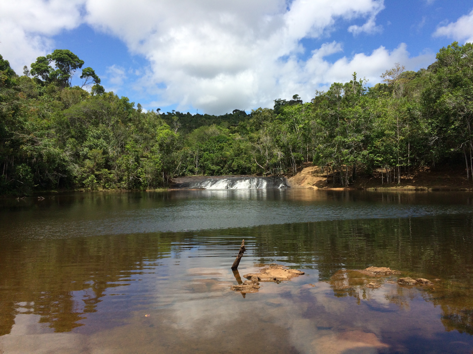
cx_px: 236
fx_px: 396
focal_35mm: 29
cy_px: 177
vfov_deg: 48.2
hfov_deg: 61.7
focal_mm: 4.15
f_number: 2.2
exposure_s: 1/2933
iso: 32
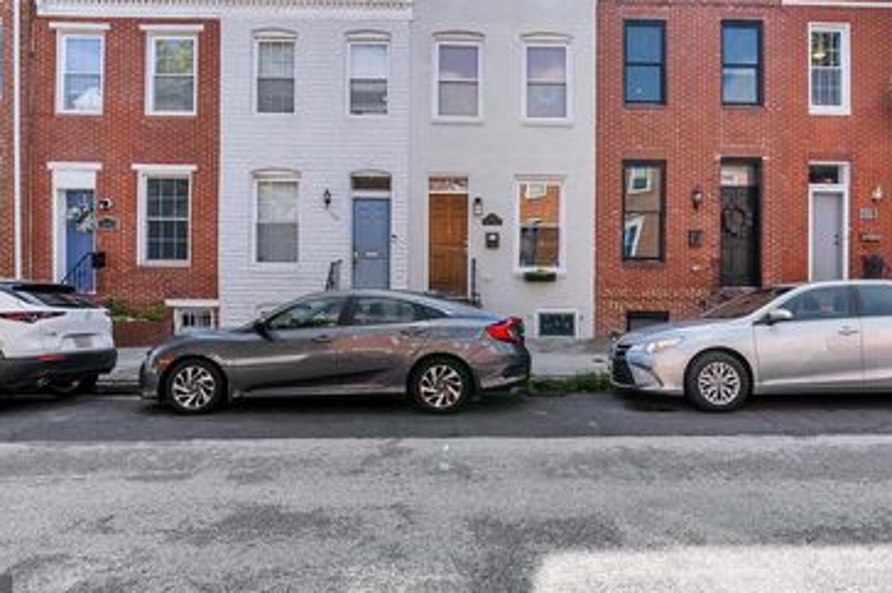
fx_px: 545
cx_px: 493
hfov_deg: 78.4
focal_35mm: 22
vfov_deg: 56.2
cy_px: 210
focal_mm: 16
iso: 100
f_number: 8
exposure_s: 1/125
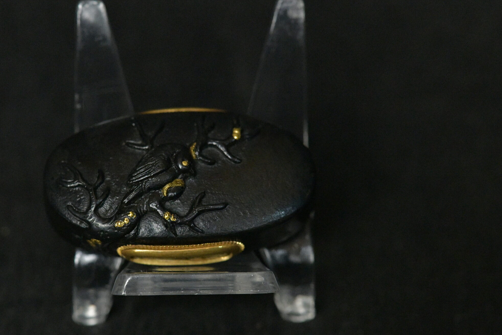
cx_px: 192
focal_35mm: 137
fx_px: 1910
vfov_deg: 10.0
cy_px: 186
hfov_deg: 15.0
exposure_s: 1/125
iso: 12800
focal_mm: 105
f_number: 10
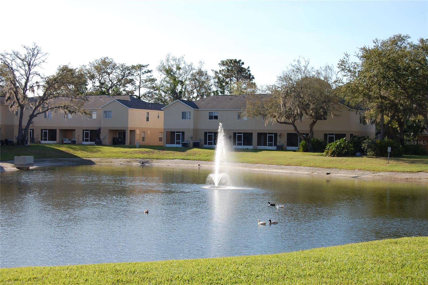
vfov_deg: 22.6
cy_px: 142
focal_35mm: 60
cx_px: 214
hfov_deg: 33.4
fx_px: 713
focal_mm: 40
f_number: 8
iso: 200
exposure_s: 1/250
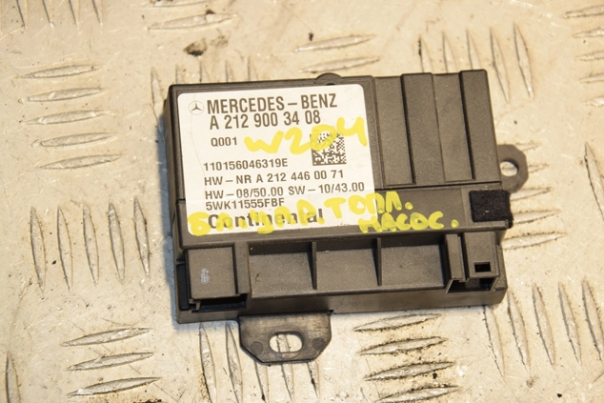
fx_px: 2030
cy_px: 202
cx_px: 302
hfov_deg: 16.9
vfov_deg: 11.3
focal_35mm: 121
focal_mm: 80
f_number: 7.1
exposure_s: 1/200
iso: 800
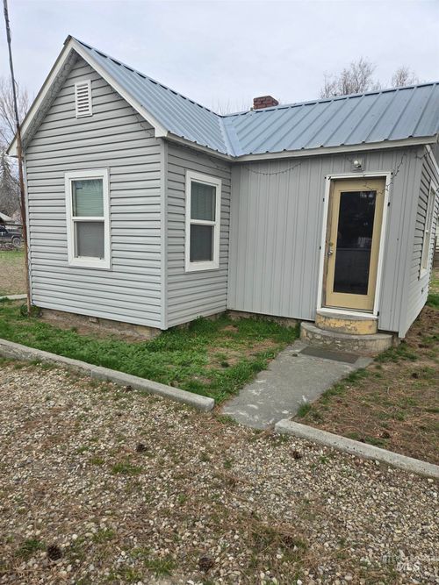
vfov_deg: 73.9
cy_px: 292
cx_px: 220
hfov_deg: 58.9
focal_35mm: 23
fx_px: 389
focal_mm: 5.4
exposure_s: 1/929
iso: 25
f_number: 1.8
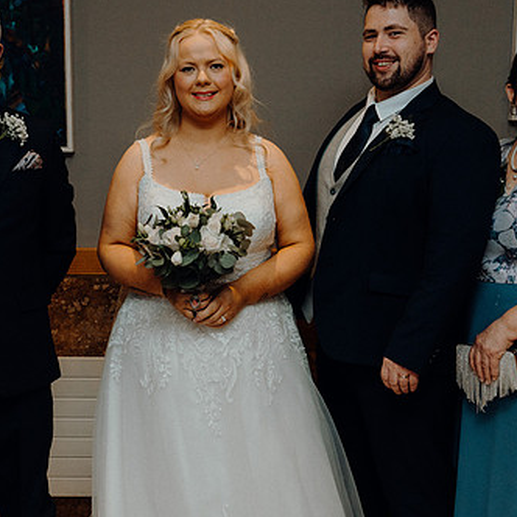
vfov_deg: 32.2
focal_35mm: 53
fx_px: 896
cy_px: 245
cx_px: 237
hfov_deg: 32.2
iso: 2500
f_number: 5
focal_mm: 35
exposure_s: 1/160
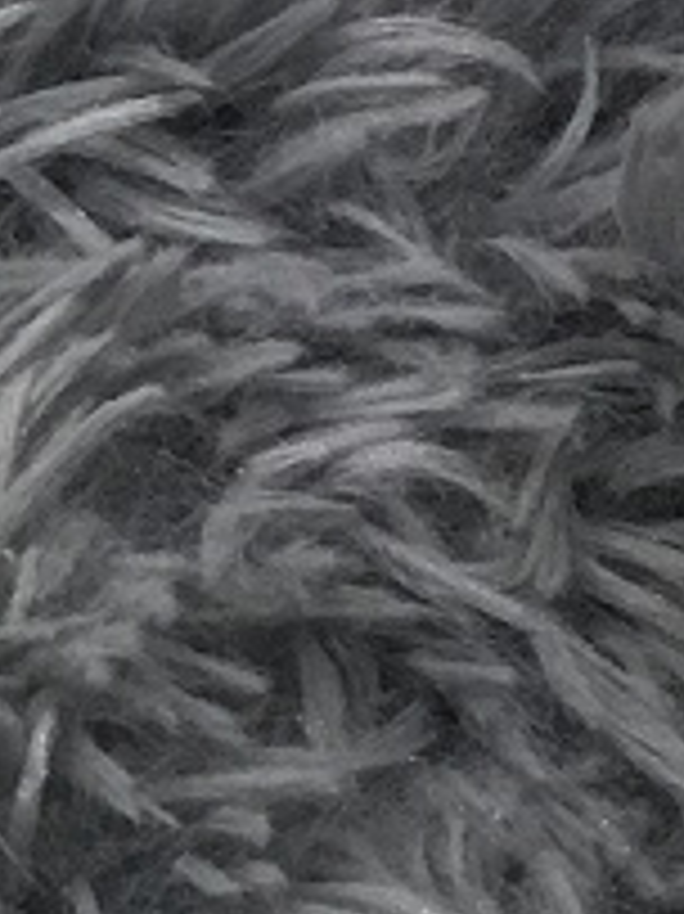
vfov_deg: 10.6
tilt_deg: -25.6
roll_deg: +0.3
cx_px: 2007
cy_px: -270
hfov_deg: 7.3
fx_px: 4826
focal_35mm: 183
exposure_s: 1/33
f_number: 2.4
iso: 100
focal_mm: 3.3
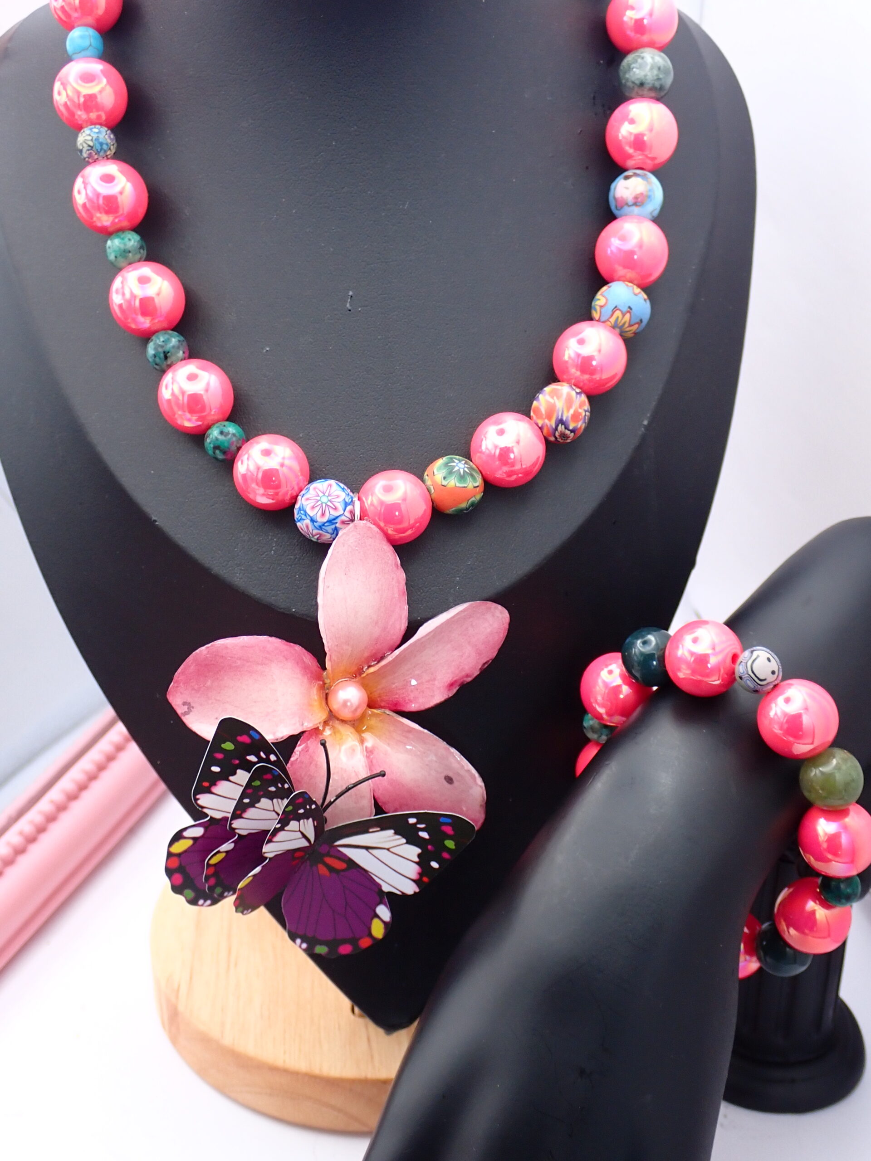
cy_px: 580
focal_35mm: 50
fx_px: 1677
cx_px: 436
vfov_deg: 38.2
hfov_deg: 29.1
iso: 200
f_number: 3.2
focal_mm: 9.01
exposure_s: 1/50
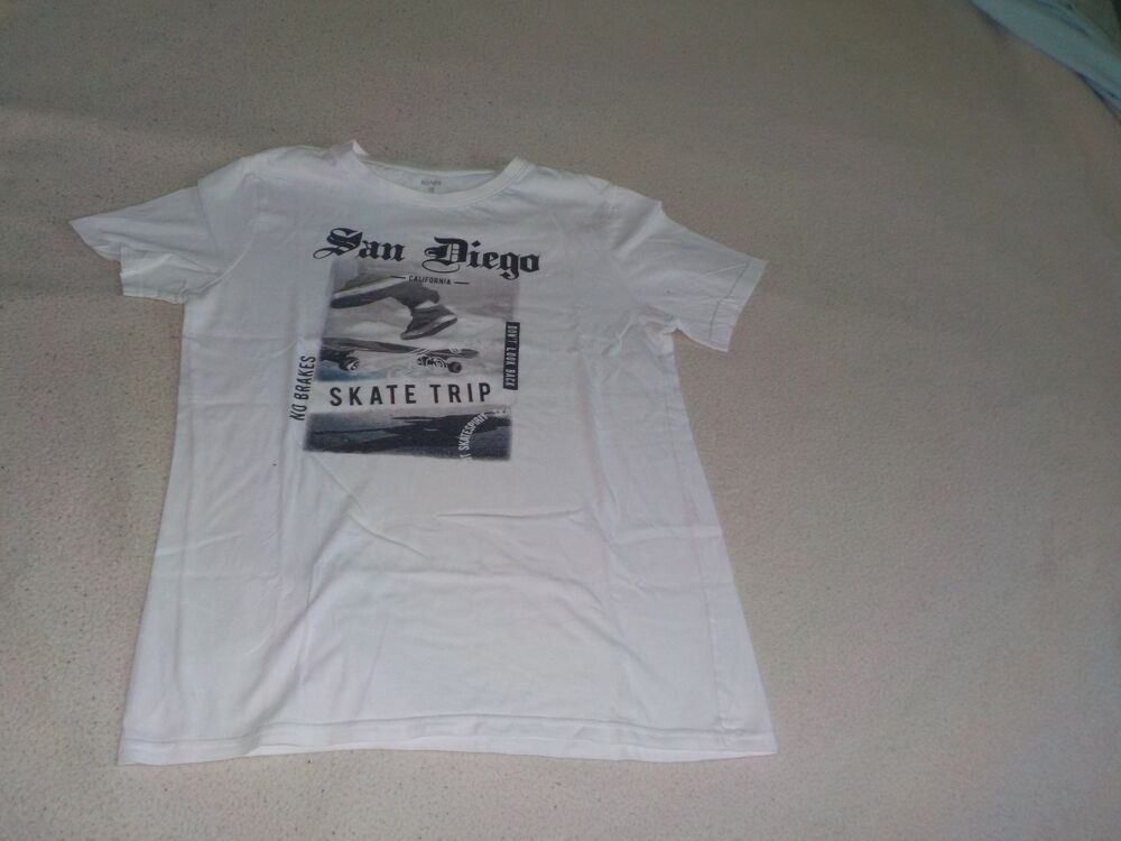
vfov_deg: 46.8
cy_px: 420
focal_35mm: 30
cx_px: 560
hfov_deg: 60.0
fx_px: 972
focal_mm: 4.1
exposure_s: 1/30
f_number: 3.3
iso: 200
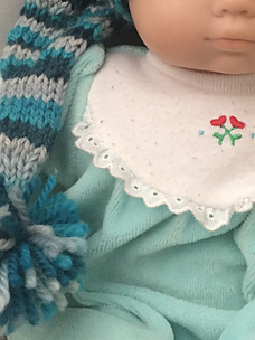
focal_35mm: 61
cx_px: 174
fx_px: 599
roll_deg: +2.3
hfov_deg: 23.9
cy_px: 75
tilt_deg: -19.3
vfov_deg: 31.0
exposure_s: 1/15
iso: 500
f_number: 2.2
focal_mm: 4.15
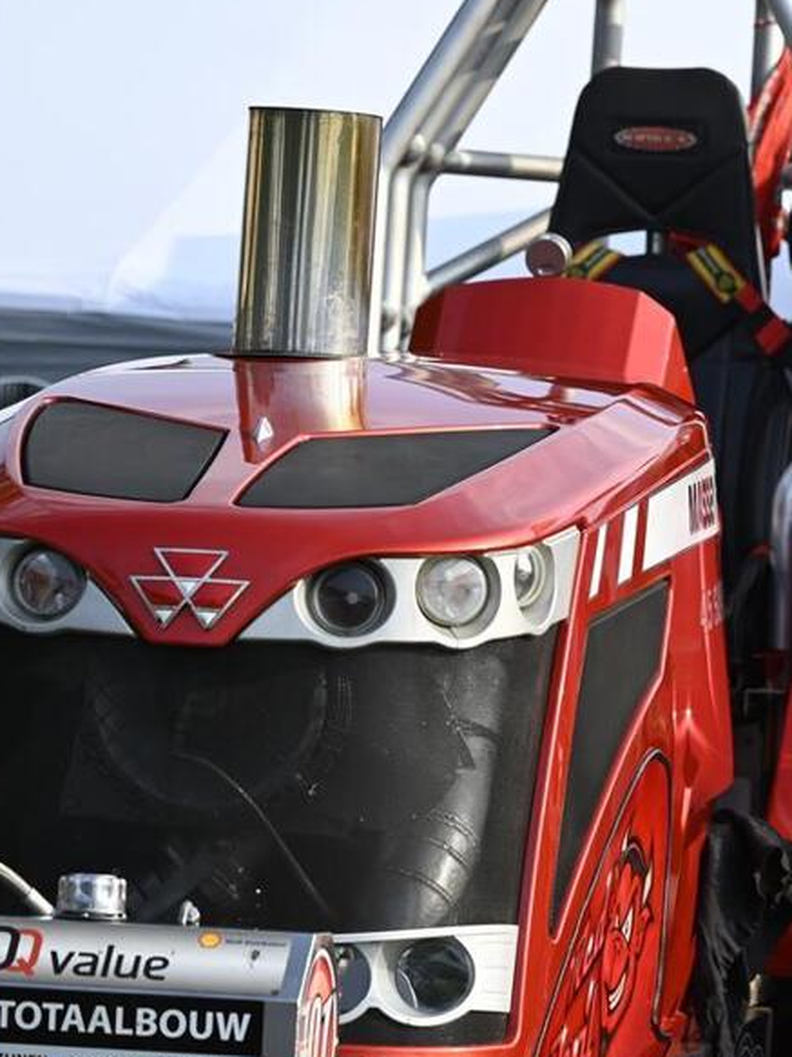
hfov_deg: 4.3
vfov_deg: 5.8
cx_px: 879
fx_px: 10467
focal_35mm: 343
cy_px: 548
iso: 320
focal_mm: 210
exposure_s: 1/1000
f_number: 5
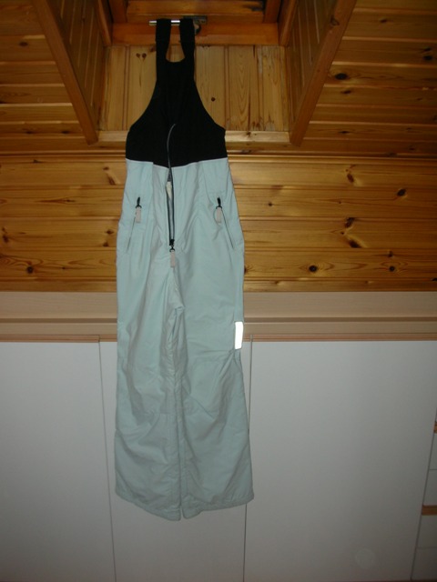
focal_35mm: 35
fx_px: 589
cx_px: 218
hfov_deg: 40.7
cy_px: 291
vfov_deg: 52.6
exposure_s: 1/60.1
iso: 50
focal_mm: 5.8
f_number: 3
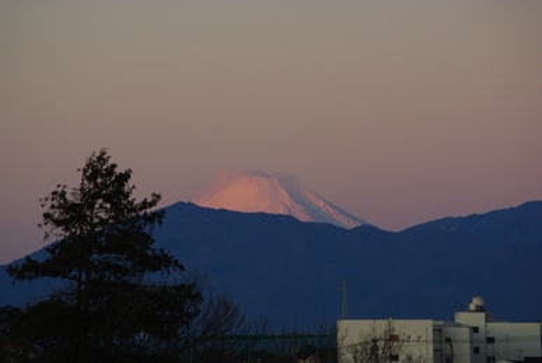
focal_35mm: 300
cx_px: 271
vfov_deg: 4.6
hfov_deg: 6.9
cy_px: 182
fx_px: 4522
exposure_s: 1/90
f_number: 8
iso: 400
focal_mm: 200
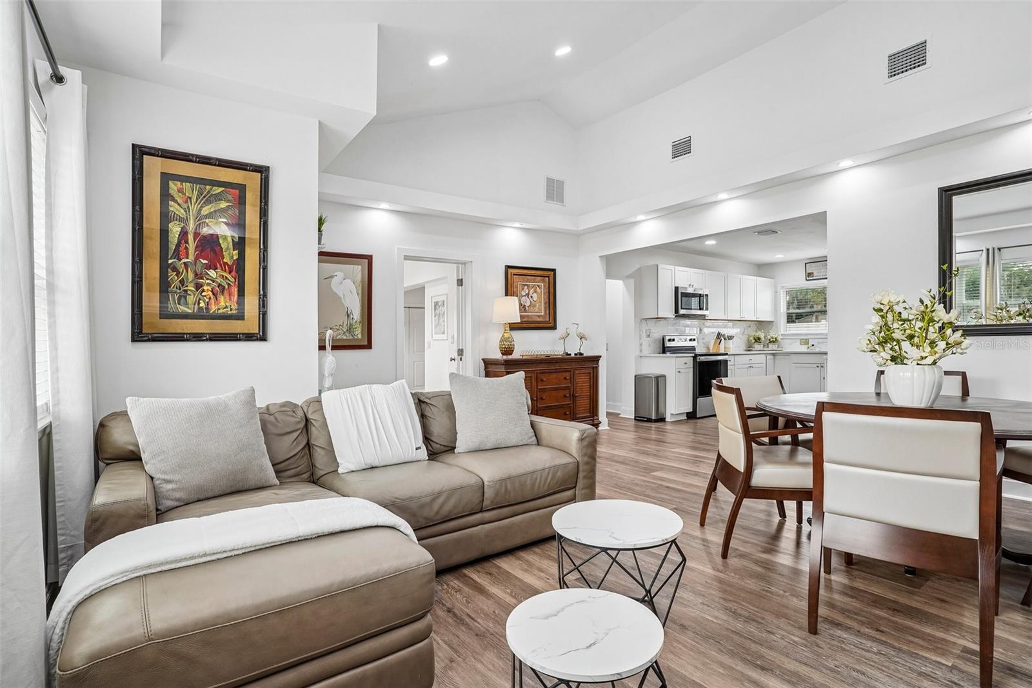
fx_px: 487
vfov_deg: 70.4
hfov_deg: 93.3
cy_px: 344
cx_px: 516
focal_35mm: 17
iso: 400
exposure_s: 1/30
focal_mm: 17
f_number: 9
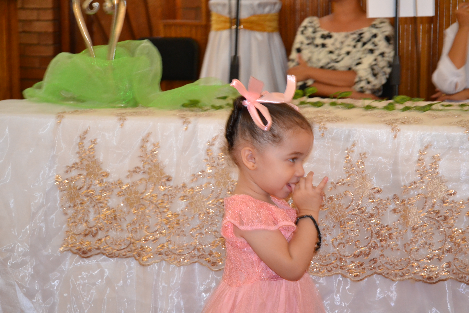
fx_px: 1075
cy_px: 156
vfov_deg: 16.6
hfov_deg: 24.6
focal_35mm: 82
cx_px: 234
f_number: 5.6
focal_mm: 55
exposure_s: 1/60
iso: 2000
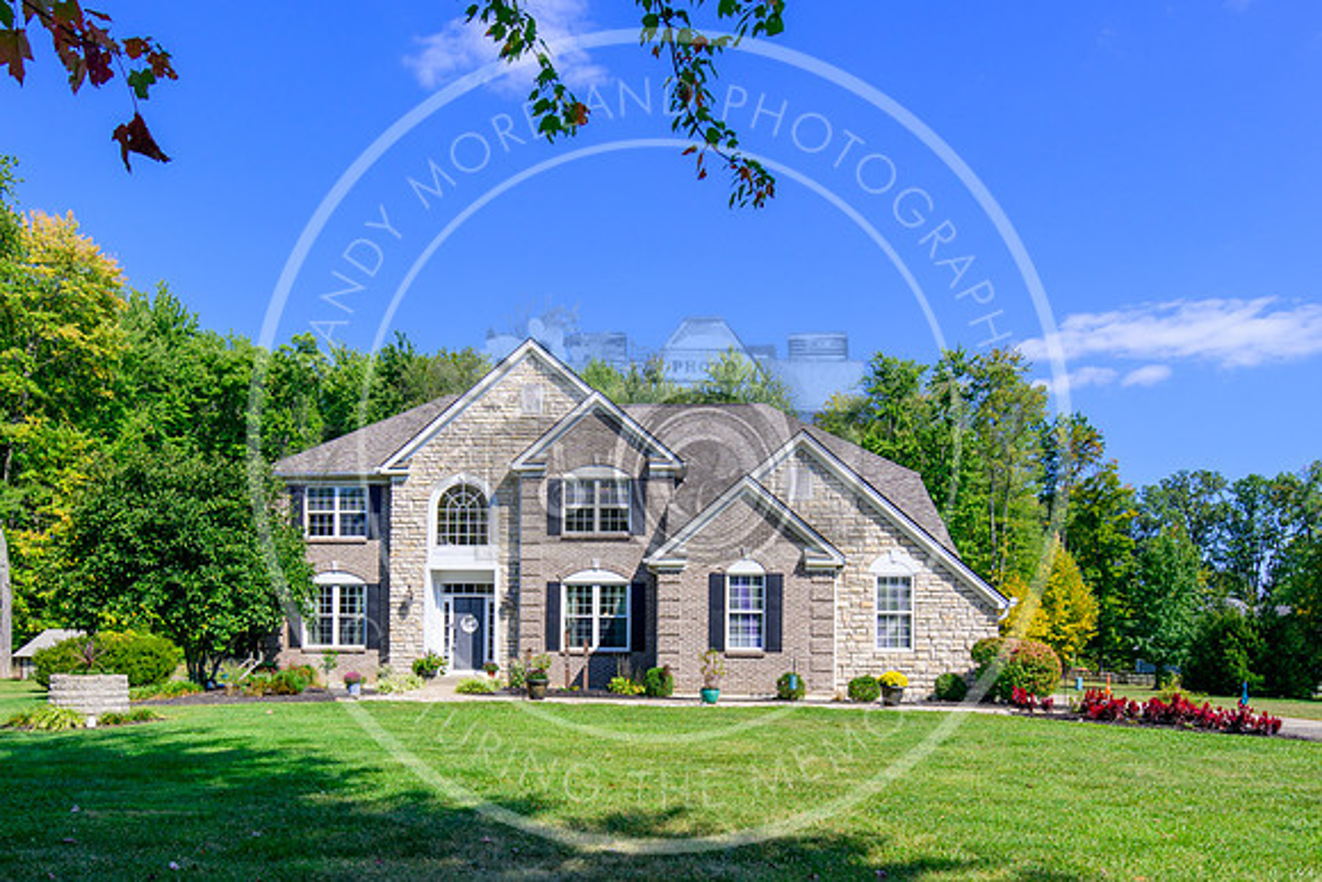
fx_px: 945
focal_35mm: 26
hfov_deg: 69.9
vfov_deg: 48.3
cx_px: 625
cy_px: 648
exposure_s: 1/125
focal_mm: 17
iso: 100
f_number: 9
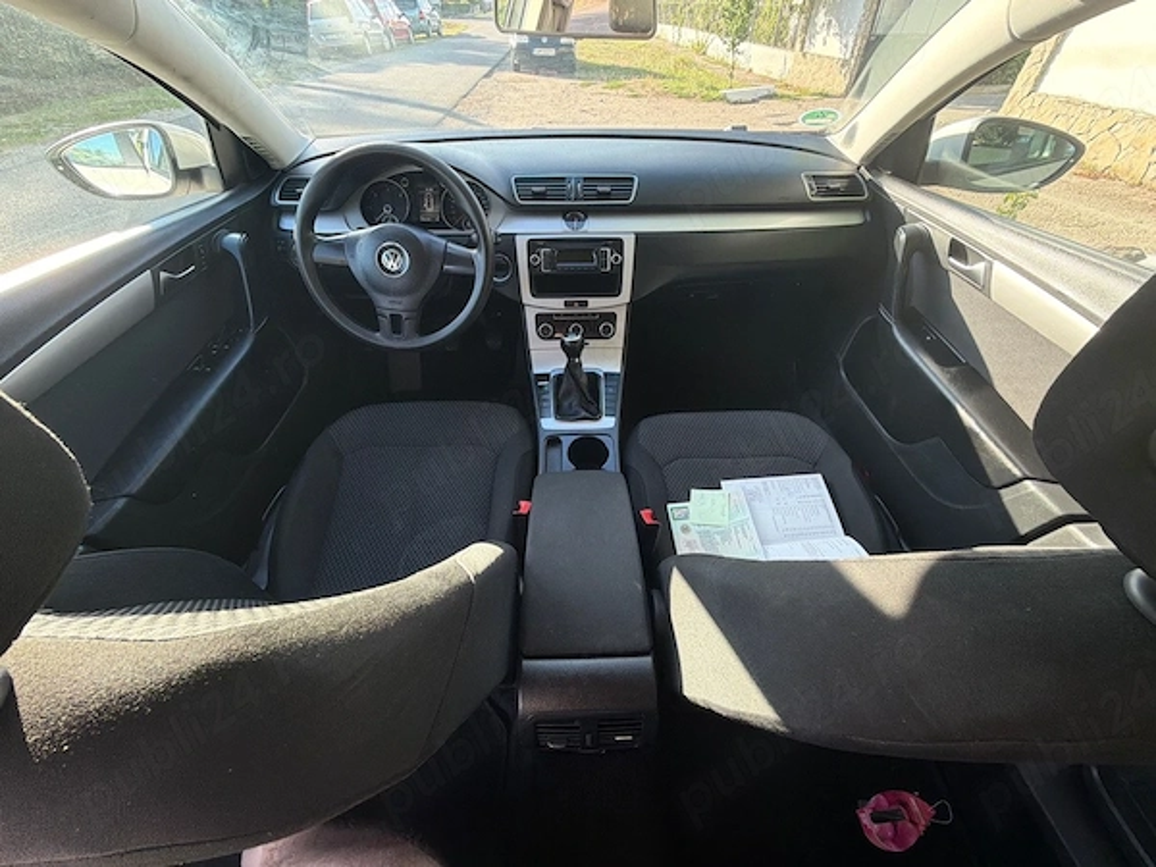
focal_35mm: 14
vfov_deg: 85.7
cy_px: 434
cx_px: 578
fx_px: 468
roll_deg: +0.2
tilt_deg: -43.2
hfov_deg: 102.1
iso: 100
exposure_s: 1/121
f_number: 2.2
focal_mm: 2.22
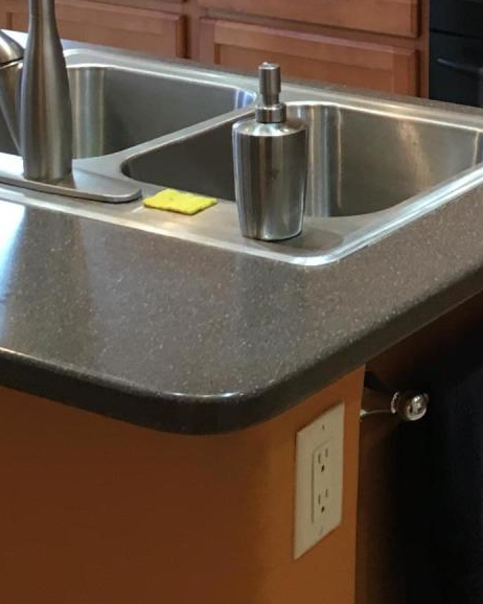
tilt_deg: -6.8
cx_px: 479
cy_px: -121
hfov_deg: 15.4
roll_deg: -1.1
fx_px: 1752
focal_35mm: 98
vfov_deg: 18.5
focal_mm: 4.15
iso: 64
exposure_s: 1/30
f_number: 2.2
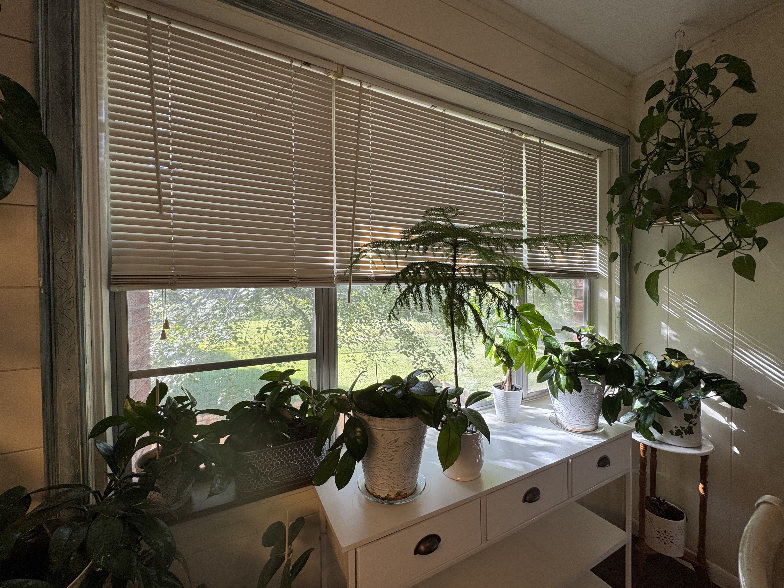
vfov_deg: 85.7
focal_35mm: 14
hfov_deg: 102.1
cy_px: 294
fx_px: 317
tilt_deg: -0.6
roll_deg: +0.3
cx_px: 392
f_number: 2.2
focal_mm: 2.22
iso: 40
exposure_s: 1/99
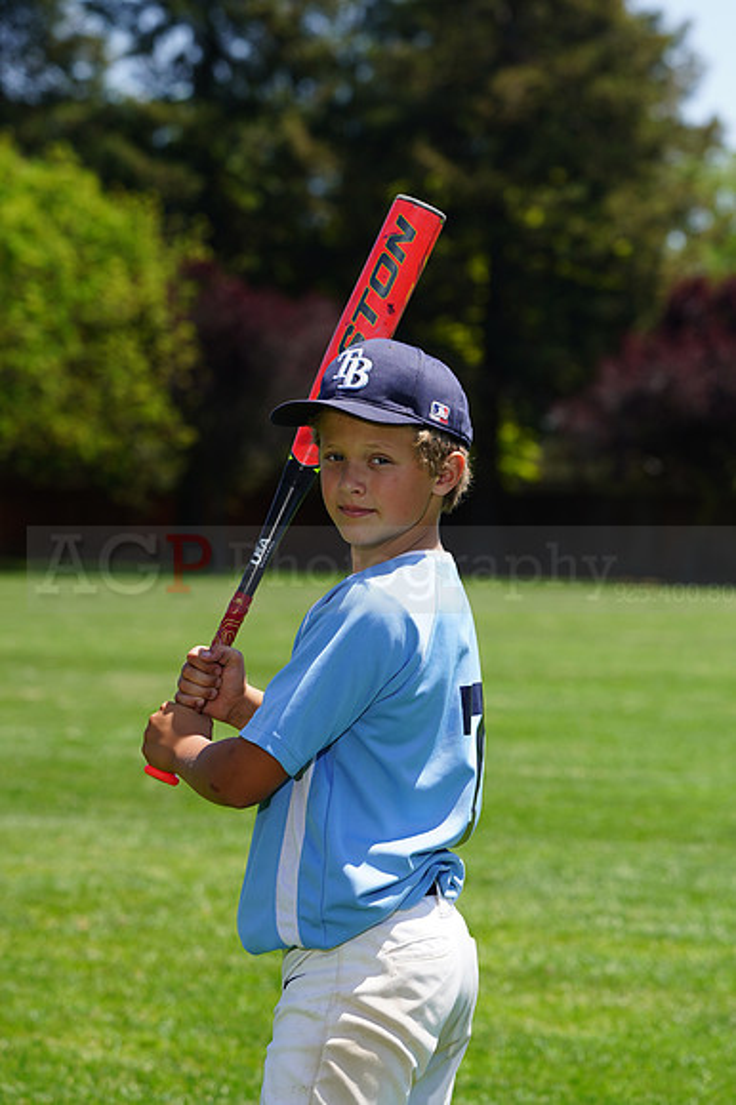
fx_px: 5680
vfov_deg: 11.1
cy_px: 552
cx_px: 368
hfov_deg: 7.4
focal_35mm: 185
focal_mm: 185
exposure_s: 1/160
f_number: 9
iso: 100
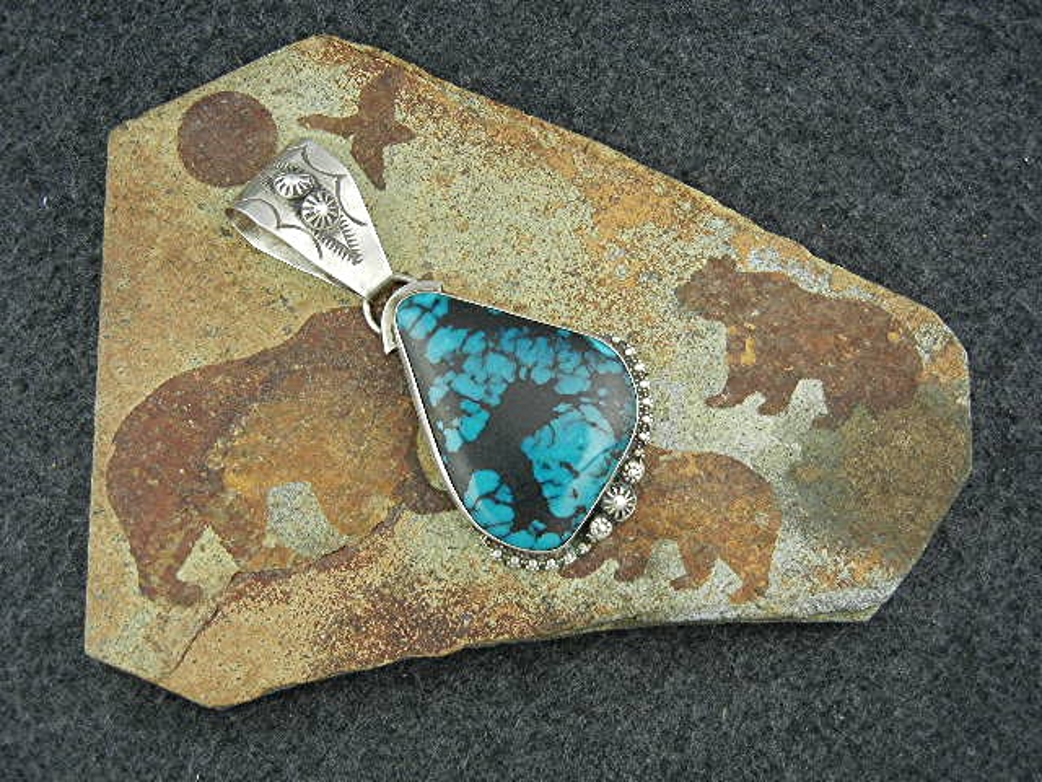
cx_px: 521
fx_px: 1355
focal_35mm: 45
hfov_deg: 42.1
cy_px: 391
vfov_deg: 32.2
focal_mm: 8.1
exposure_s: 1/6.2
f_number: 3.8
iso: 200
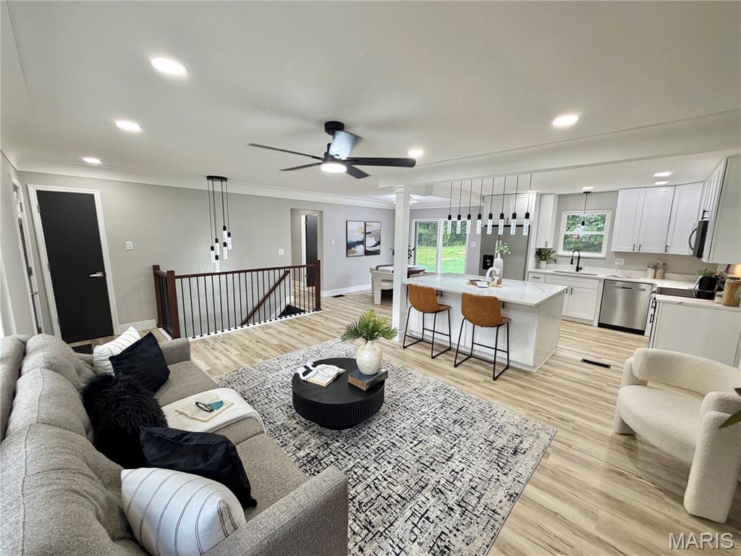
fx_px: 300
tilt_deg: -7.6
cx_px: 370
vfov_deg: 85.7
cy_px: 278
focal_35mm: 14
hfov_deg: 102.1
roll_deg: -1.0
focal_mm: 2.22
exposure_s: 1/120
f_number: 2.2
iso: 200
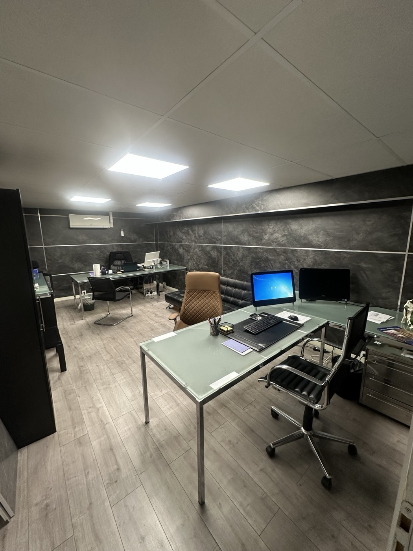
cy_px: 276
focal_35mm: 14
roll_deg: +0.7
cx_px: 206
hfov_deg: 85.7
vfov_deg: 102.1
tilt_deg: -9.8
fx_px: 223
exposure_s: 1/50
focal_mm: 2.22
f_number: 2.2
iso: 200
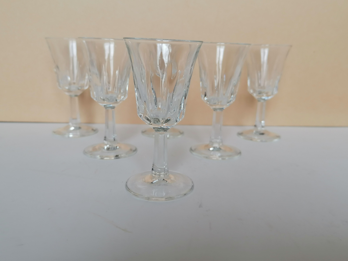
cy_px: 130
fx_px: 312
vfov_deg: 45.4
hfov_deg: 58.4
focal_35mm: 31
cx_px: 174
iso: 50
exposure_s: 1/126
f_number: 1.8
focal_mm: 4.75
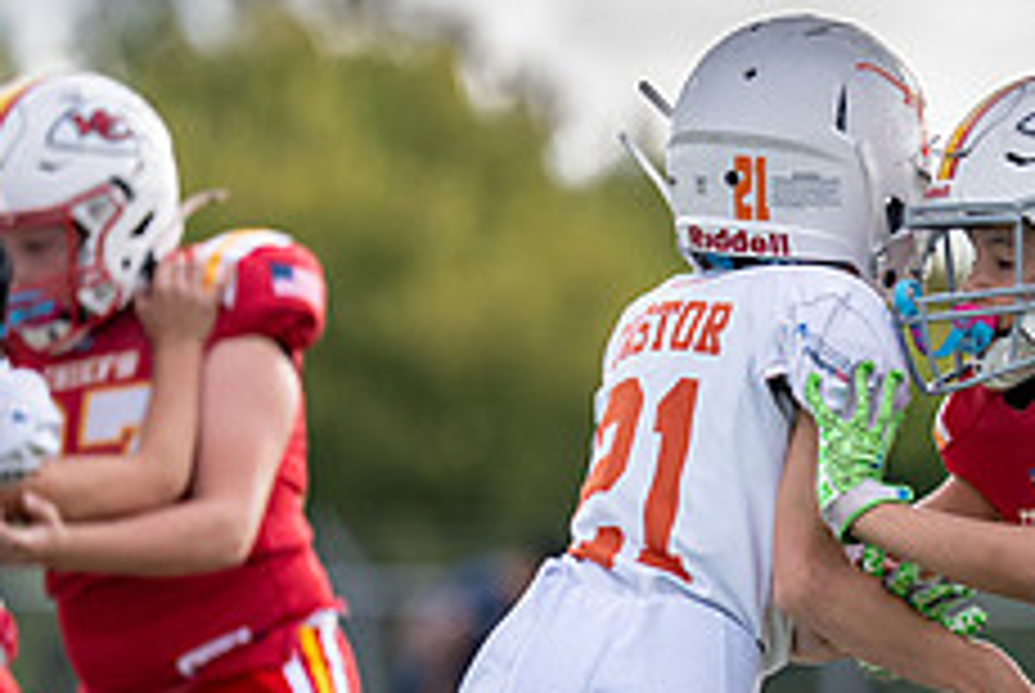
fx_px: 20697
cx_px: 1164
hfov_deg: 2.9
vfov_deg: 1.9
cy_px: 626
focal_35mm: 719
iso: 320
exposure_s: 1/2500
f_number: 2.8
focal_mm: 200
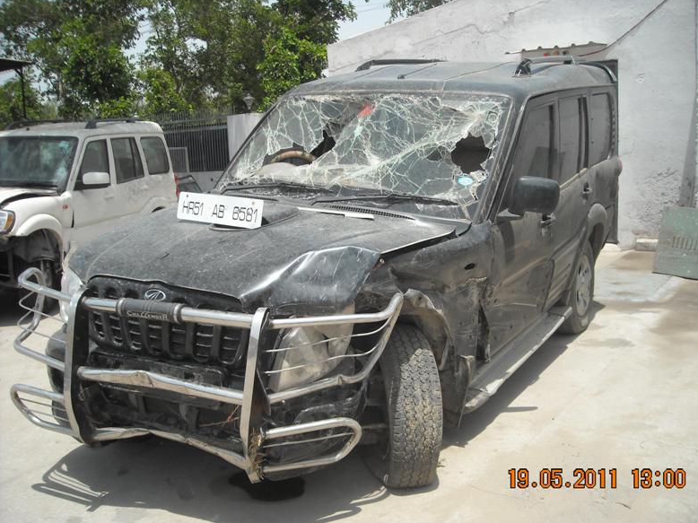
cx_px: 357
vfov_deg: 39.6
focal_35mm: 36
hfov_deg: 51.4
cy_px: 266
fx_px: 726
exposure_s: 1/201
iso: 64
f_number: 5.6
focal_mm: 5.7
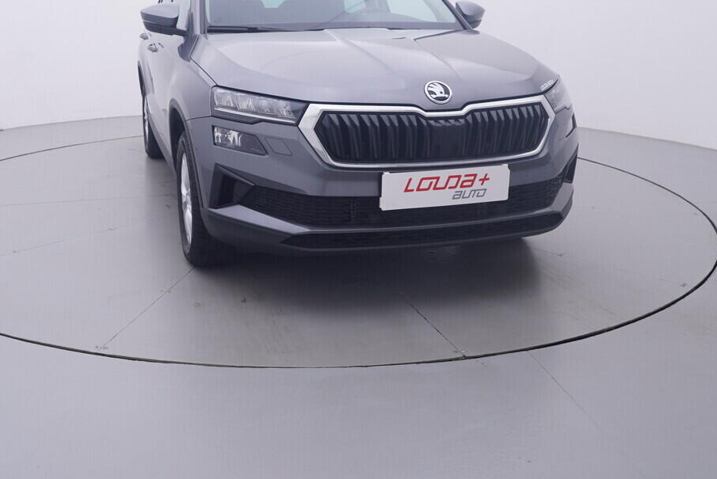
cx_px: 265
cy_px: 206
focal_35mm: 36
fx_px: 713
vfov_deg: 37.1
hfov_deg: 52.7
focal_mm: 15
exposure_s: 1/80
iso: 200
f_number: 5
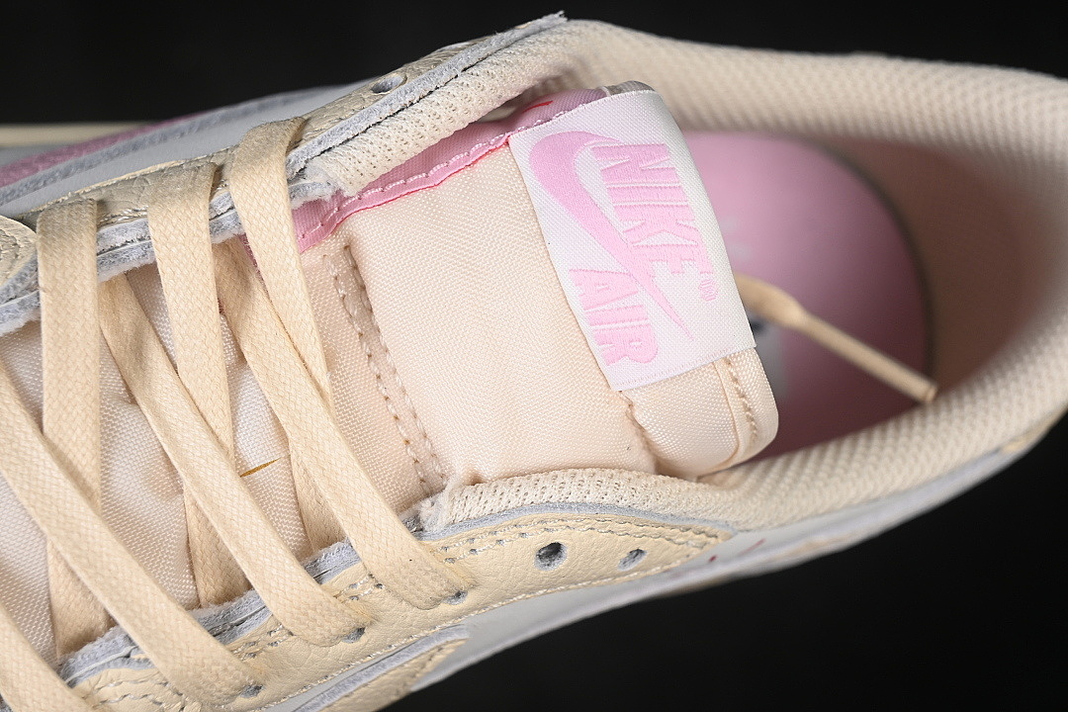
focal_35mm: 75
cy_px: 356
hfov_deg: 27.0
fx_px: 2225
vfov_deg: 18.2
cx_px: 534
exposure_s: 1/80
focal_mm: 50
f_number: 7.1
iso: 160
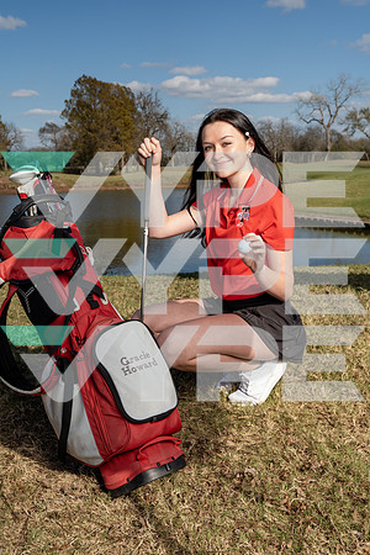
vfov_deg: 47.4
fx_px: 632
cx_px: 185
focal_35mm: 41
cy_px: 278
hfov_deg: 32.6
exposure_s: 1/250
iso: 50
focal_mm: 41
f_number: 8
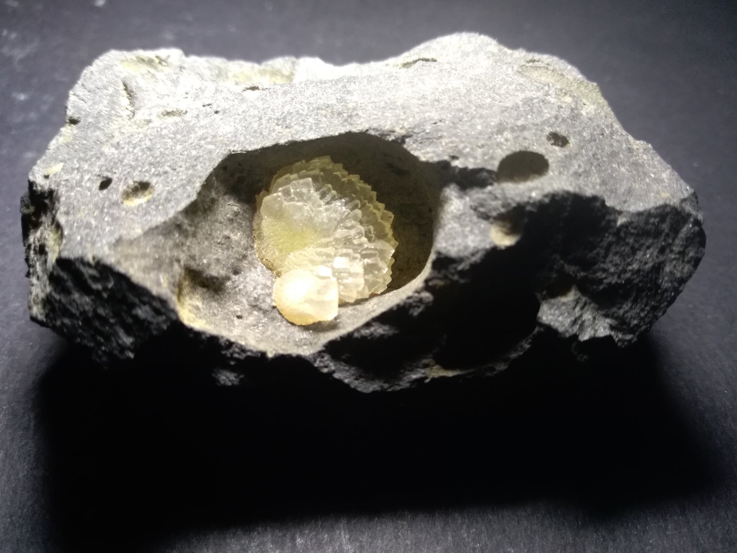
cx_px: 368
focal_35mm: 26
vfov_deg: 53.1
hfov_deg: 67.3
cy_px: 276
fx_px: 554
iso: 414
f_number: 2
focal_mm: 3.54
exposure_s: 1/30
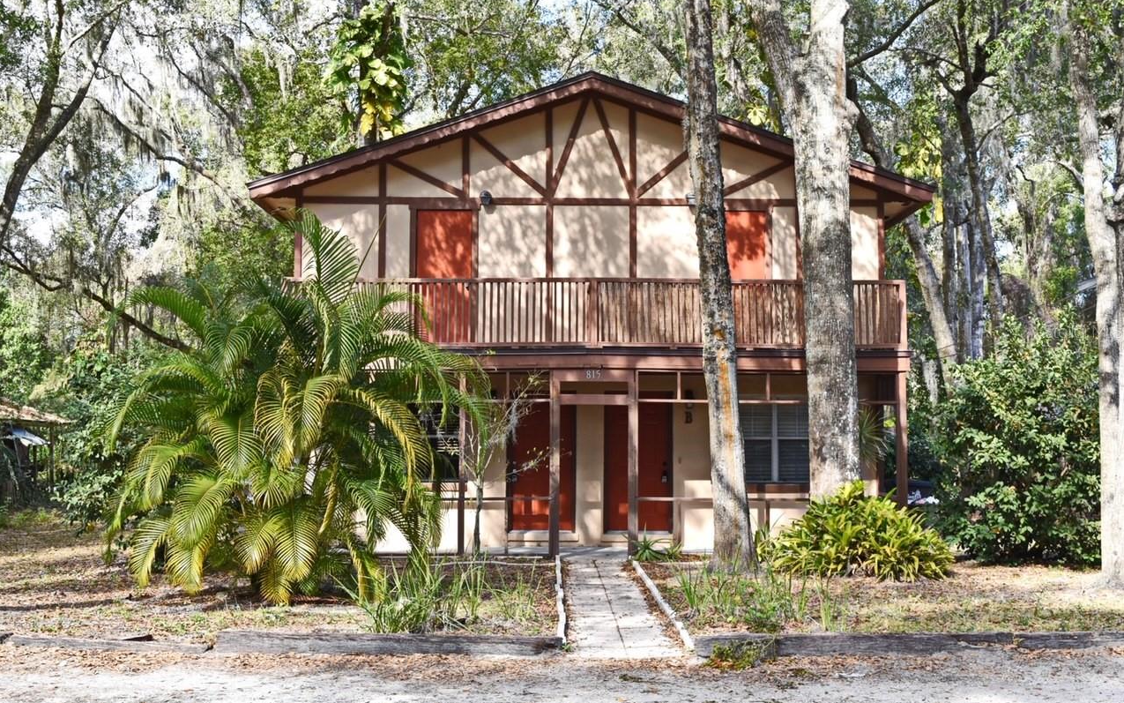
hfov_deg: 46.2
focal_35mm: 43
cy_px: 331
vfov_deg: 29.9
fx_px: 1317
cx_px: 562
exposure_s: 1/250
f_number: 8
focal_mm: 28
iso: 360
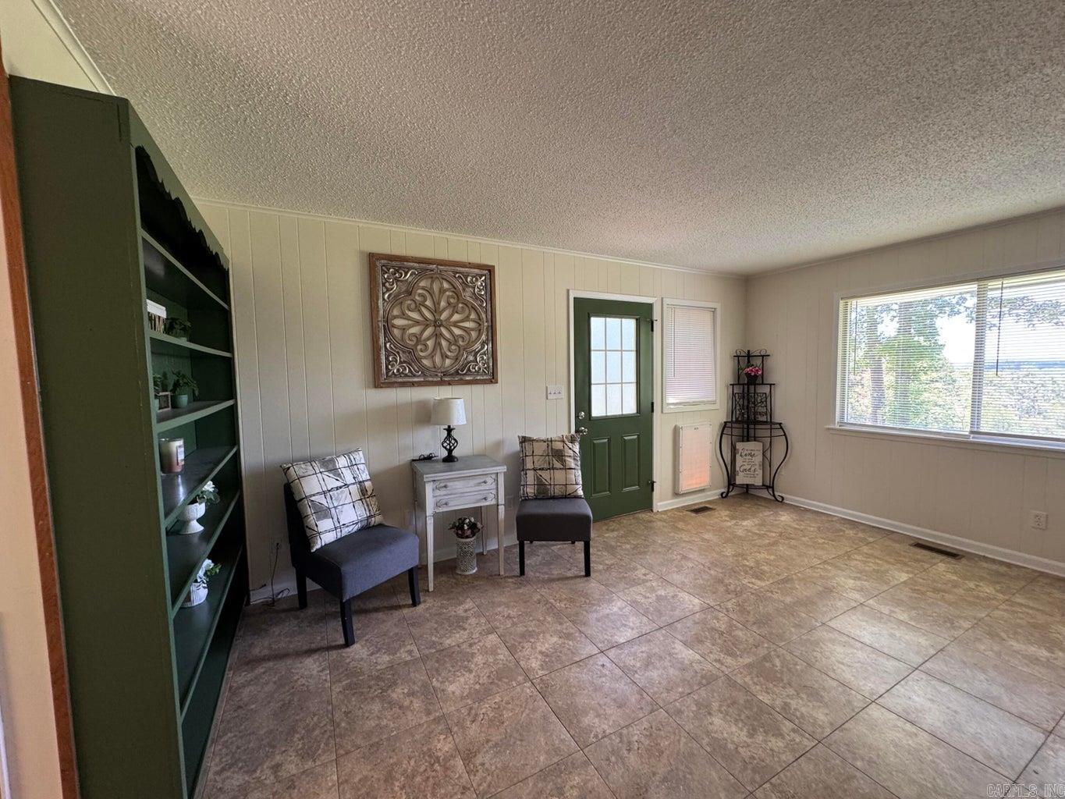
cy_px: 400
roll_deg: +0.5
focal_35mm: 14
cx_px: 532
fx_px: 431
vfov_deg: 85.7
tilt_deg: -4.3
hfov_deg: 102.1
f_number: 2.2
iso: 200
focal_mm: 2.22
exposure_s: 1/60
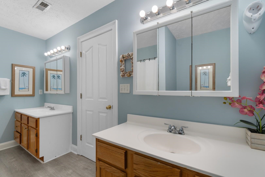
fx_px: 110
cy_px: 88
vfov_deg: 77.3
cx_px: 132
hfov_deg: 100.4
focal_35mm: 15
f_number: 4.5
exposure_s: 1/40
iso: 100
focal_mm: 10
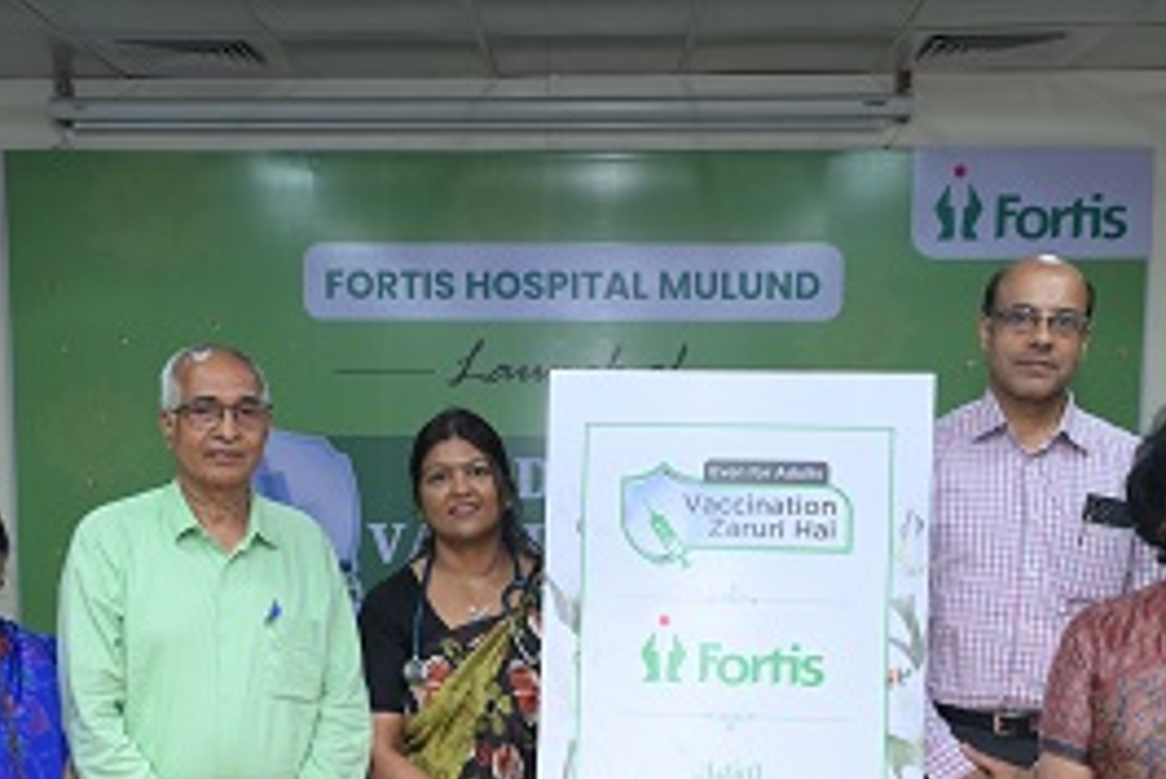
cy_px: 627
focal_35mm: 49
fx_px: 1588
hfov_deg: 40.3
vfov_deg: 27.0
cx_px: 546
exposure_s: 1/160
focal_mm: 26
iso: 1600
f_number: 5.6
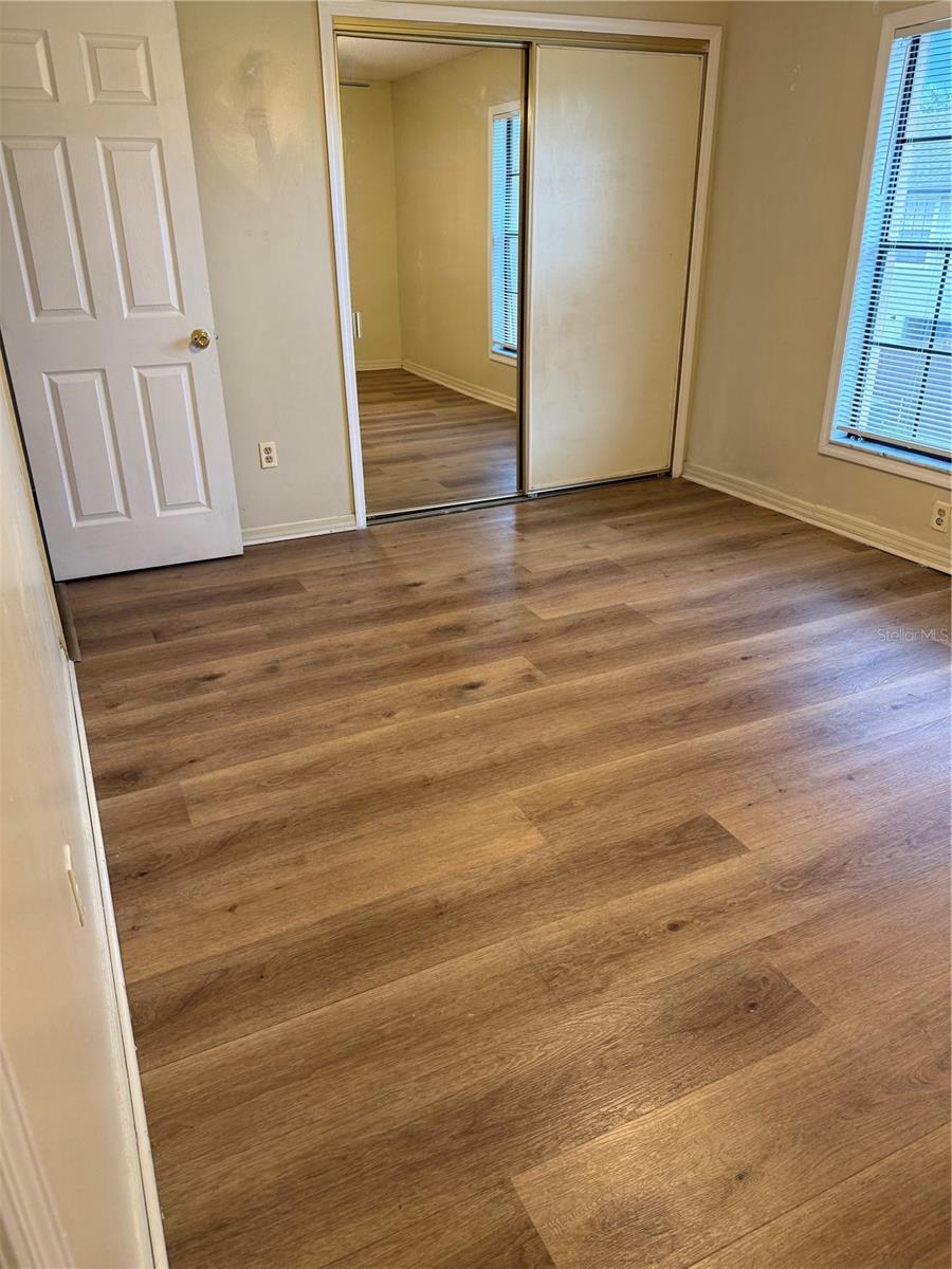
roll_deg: -0.3
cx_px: 476
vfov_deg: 71.6
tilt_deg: -23.0
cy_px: 634
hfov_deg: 56.8
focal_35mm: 24
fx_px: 880
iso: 160
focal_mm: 6.76
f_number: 1.78
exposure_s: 1/60
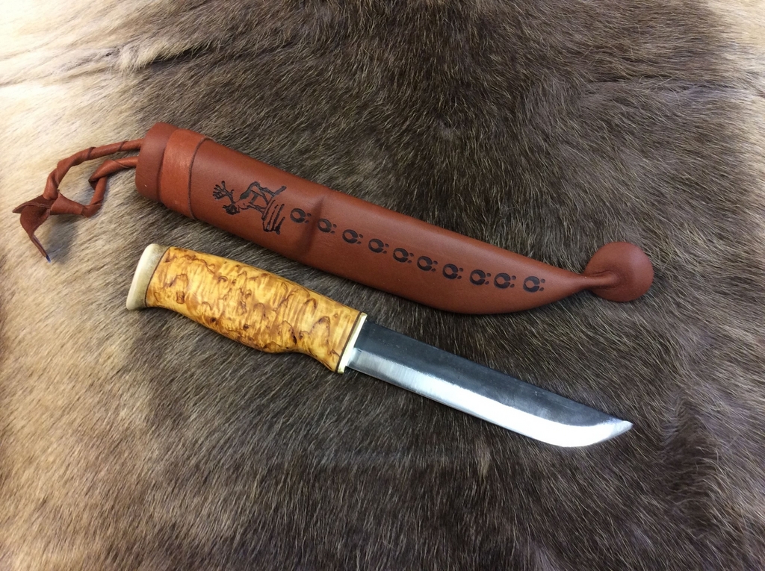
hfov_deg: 55.4
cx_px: 382
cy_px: 286
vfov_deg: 42.8
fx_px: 728
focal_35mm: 33
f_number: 2.4
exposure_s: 1/25
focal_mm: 3.3
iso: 80
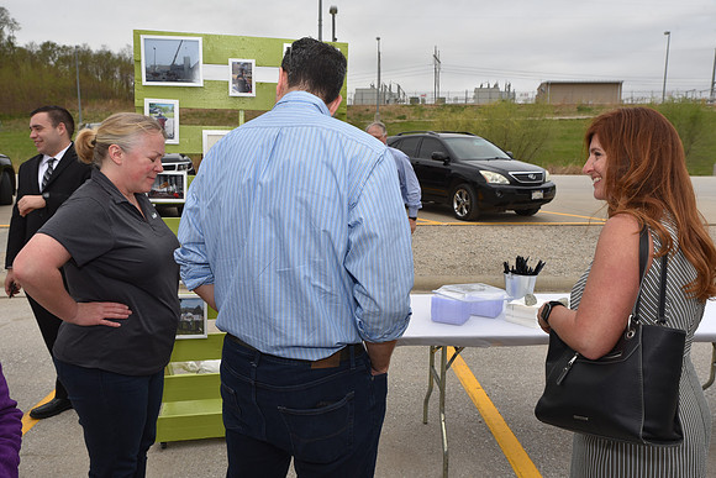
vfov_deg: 45.0
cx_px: 358
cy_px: 239
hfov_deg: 63.6
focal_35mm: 29
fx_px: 577
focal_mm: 29
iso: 100
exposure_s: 1/200
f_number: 9
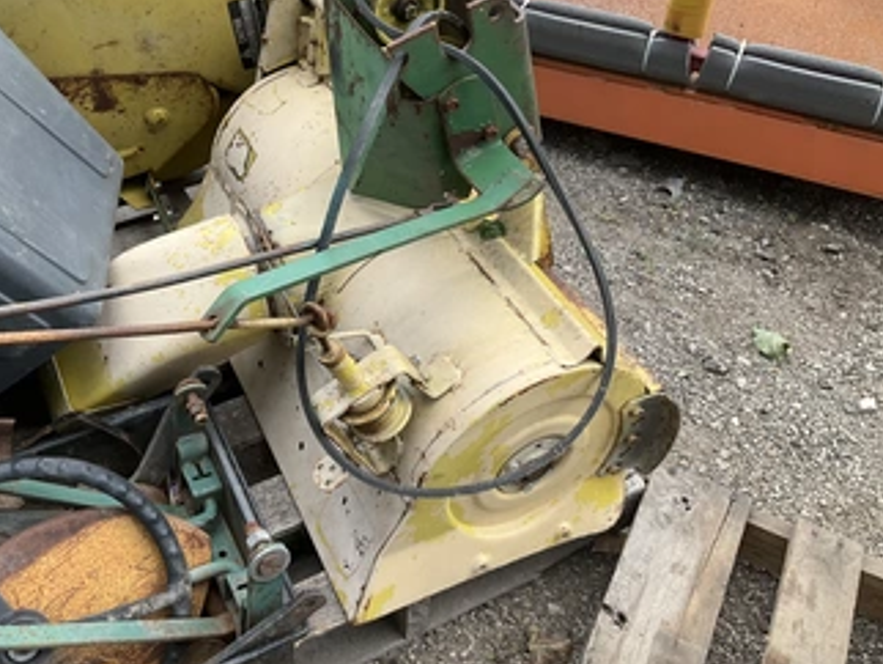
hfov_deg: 51.1
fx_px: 919
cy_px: 274
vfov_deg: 39.6
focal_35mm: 36
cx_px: 365
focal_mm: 3
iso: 25
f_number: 1.8
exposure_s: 1/419
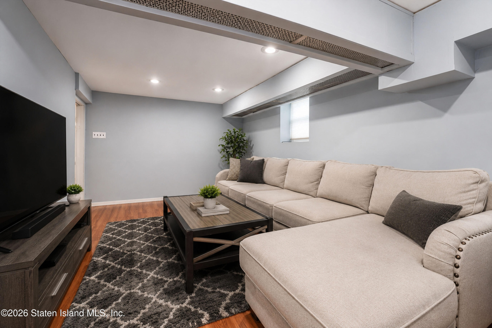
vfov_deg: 72.1
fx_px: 225
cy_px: 164
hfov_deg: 95.0
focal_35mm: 16
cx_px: 246
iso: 64
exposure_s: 1/6
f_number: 4
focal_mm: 16.5
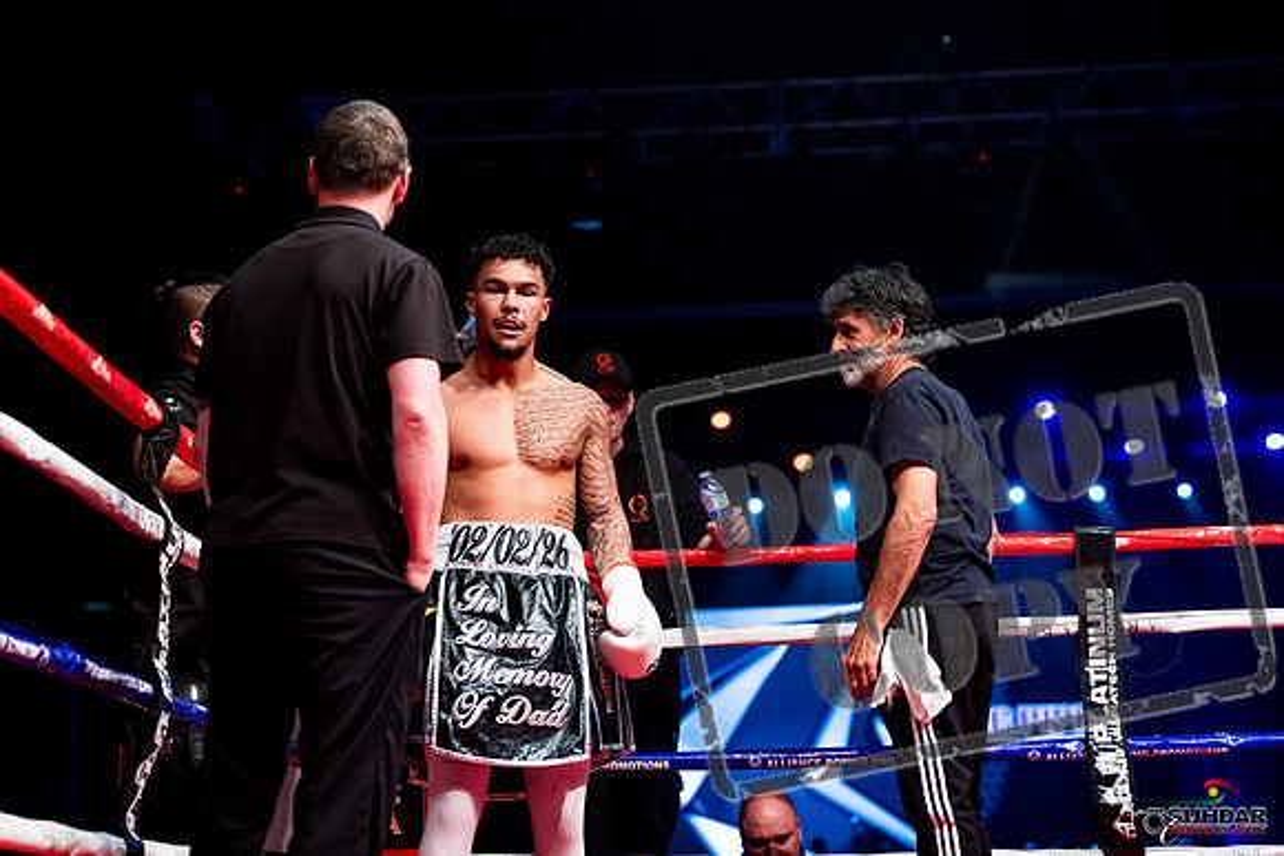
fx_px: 2461
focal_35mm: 69
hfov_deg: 29.2
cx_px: 642
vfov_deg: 19.7
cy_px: 428
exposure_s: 1/1000
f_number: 2.8
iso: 4000
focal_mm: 69
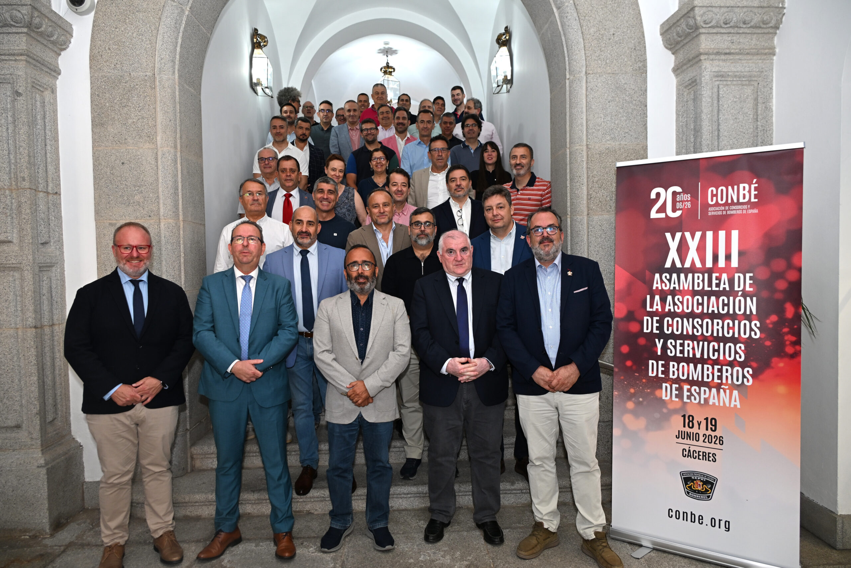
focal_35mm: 24
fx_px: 567
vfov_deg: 53.1
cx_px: 426
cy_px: 284
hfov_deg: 73.7
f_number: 6.3
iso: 500
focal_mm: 24
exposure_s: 1/60
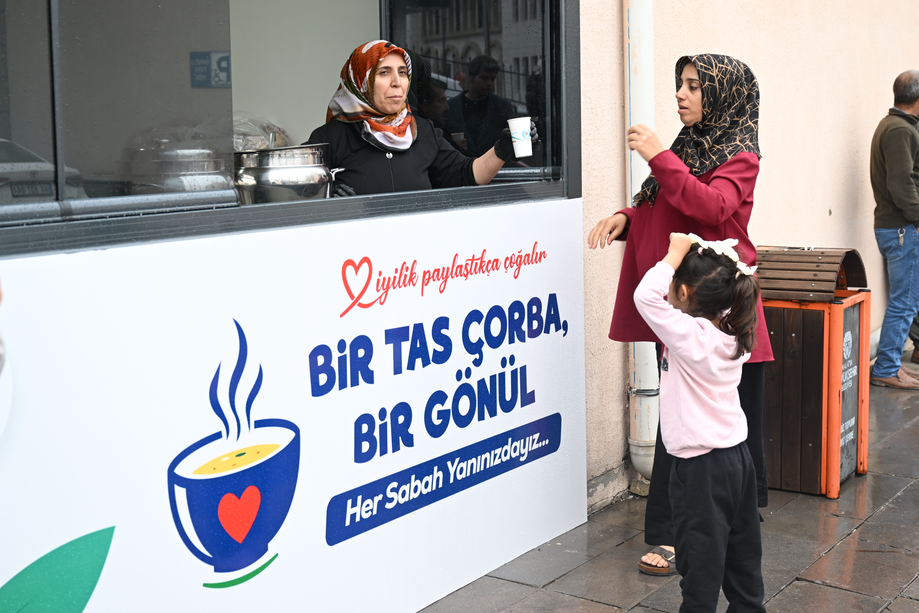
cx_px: 467
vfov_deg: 26.4
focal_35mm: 51
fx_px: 1302
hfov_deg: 38.9
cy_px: 239
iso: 320
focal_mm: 40
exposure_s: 1/160
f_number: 3.5
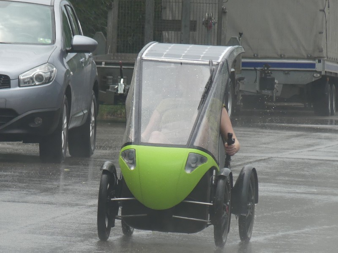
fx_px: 4736
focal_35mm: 485
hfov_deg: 4.1
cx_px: 169
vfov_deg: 3.1
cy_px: 126
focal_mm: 87.3
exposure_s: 1/320
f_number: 4
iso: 100
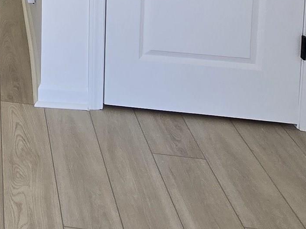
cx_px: -145
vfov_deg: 19.6
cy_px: -174
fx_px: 504
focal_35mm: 57
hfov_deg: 25.8
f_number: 2.2
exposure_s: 1/125
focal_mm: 2.2
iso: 50
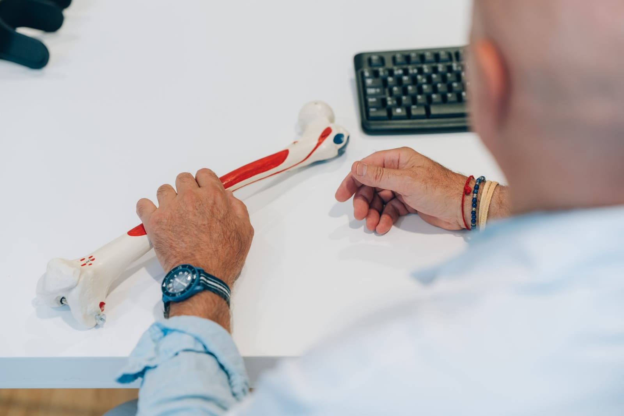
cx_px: 312
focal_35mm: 70
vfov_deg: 19.4
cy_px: 208
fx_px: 1213
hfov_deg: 28.8
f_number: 2.5
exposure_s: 1/250
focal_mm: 70
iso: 400
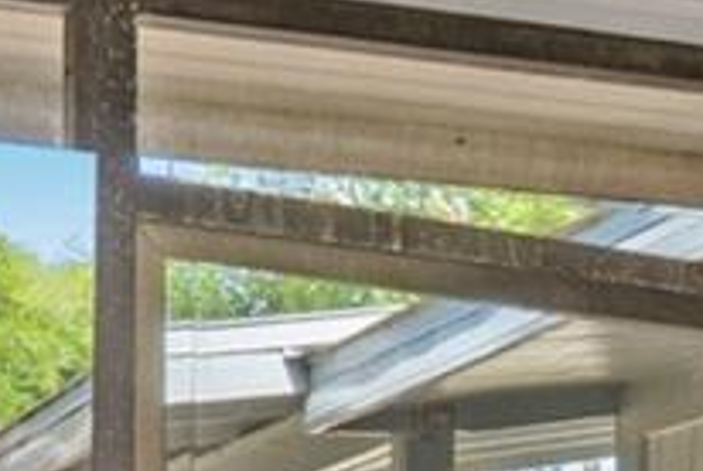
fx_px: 2501
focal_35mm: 128
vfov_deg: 10.0
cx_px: 1048
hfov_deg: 14.9
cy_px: 911
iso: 250
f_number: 9
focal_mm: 11
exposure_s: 1/400
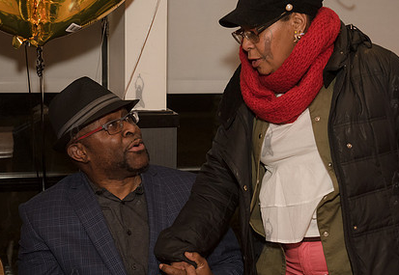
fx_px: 762
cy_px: 154
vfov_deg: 20.5
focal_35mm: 68
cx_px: 236
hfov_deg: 29.3
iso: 1250
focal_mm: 44
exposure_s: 1/320
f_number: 4.5
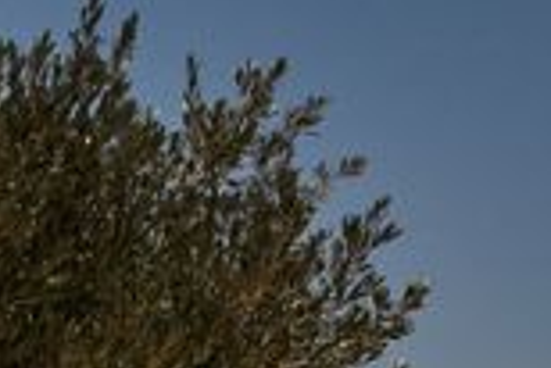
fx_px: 2911
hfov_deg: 10.2
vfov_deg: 6.9
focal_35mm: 190
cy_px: 852
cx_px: -465
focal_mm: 35
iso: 500
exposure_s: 1/2000
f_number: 14
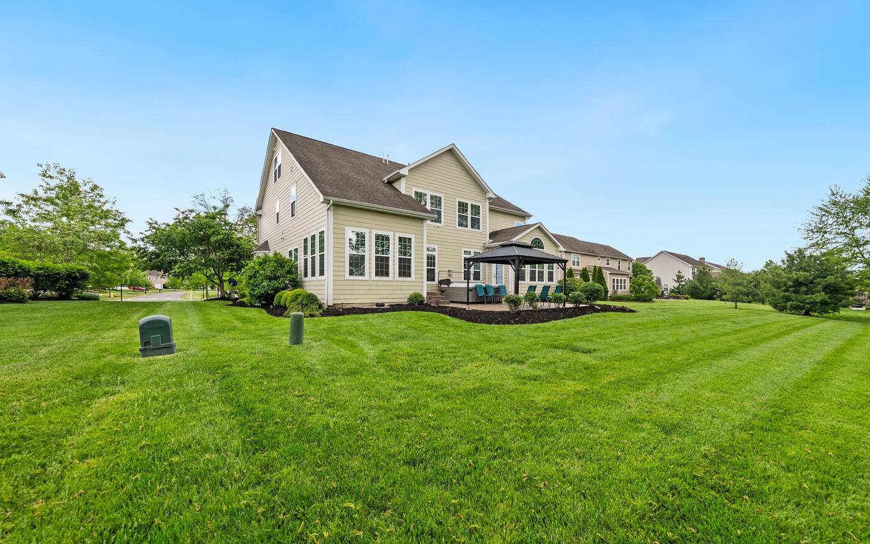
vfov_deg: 82.8
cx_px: 440
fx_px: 308
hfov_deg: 109.3
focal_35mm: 13
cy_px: 284
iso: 100
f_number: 7.1
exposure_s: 1/60
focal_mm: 12
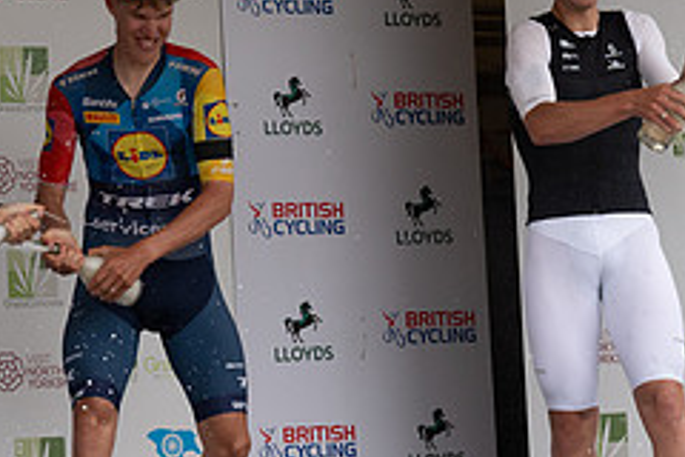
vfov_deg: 6.4
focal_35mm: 213
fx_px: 4053
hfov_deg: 9.6
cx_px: 146
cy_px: 59
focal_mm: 88
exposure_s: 1/1000
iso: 1600
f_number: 3.5
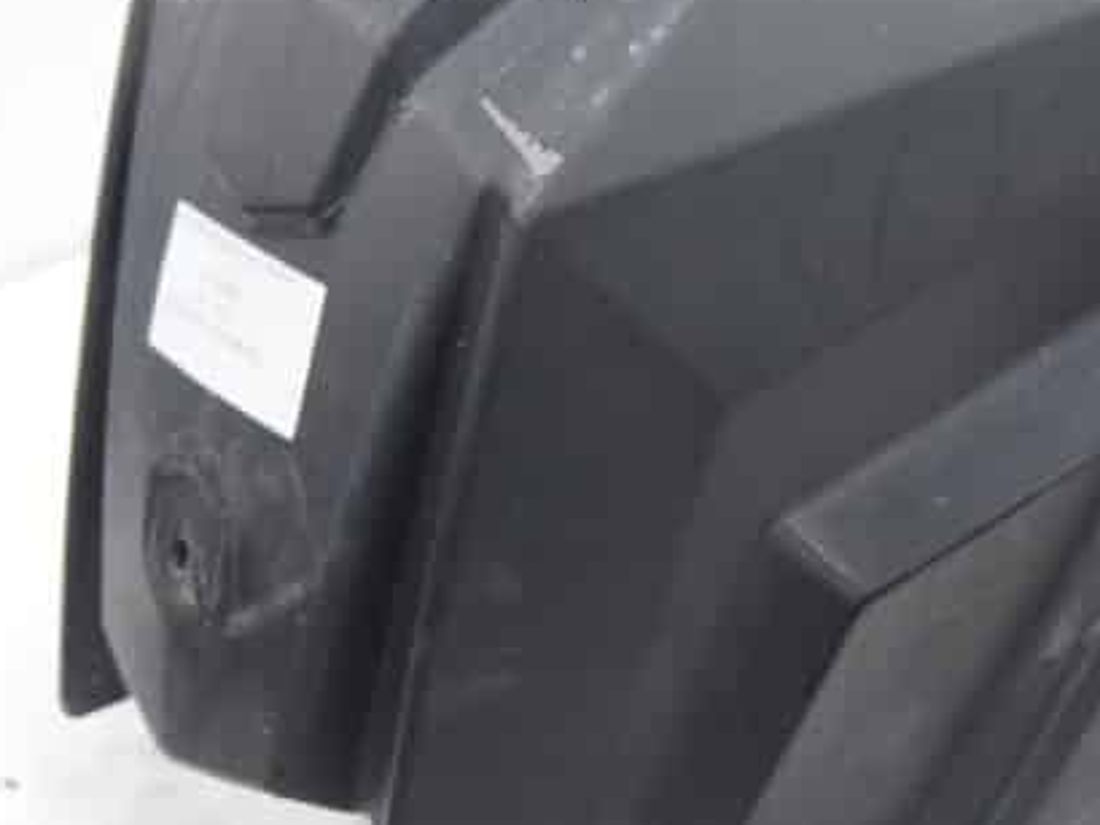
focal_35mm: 65
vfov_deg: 22.3
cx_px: 1017
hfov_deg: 28.5
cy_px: 168
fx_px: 2066
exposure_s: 1/60
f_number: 3.5
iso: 640
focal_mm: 18
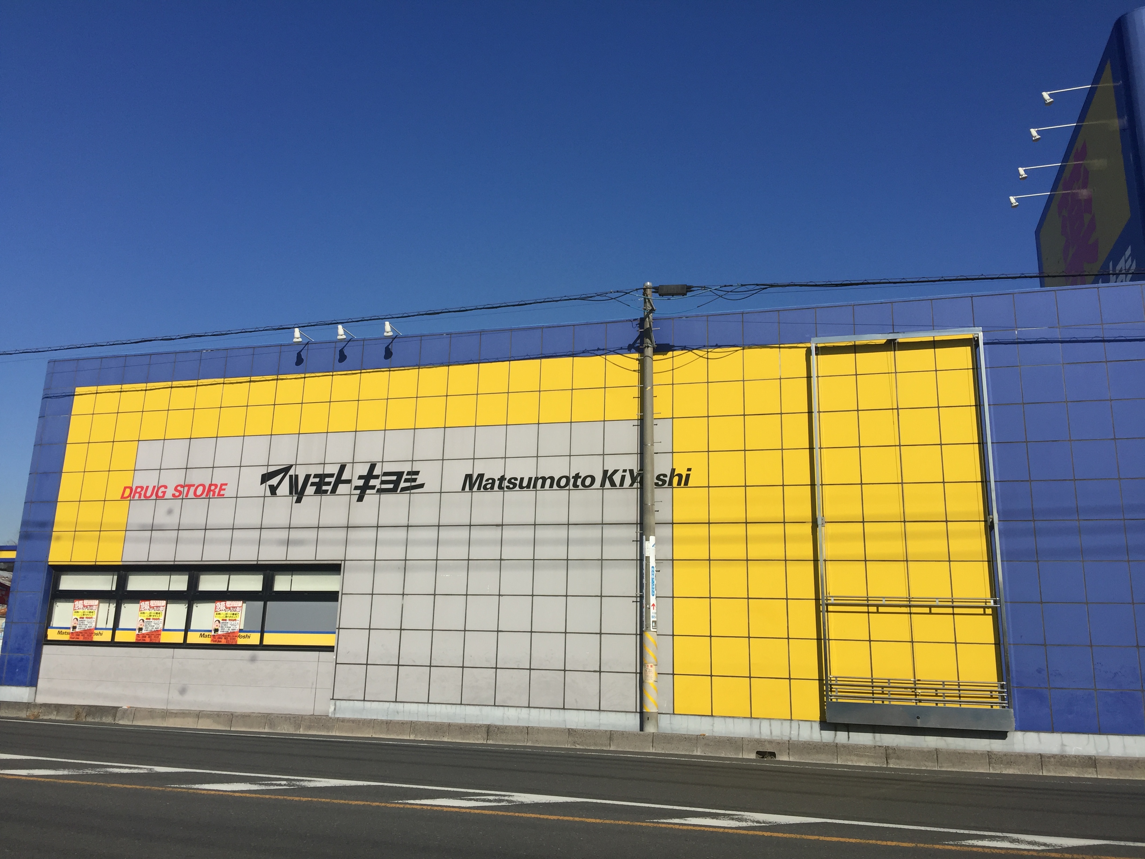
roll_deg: -1.5
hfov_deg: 61.7
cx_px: 572
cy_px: 430
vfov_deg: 48.2
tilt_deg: +13.2
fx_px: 959
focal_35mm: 29
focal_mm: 4.15
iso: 32
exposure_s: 1/3049
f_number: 2.2
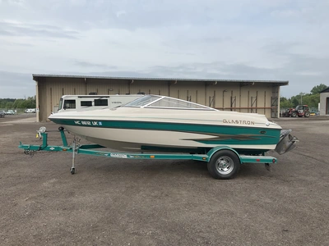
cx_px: 164
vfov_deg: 48.2
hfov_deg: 61.7
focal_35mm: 29
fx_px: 276
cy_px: 123
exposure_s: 1/1490
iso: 25
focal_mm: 3
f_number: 1.8
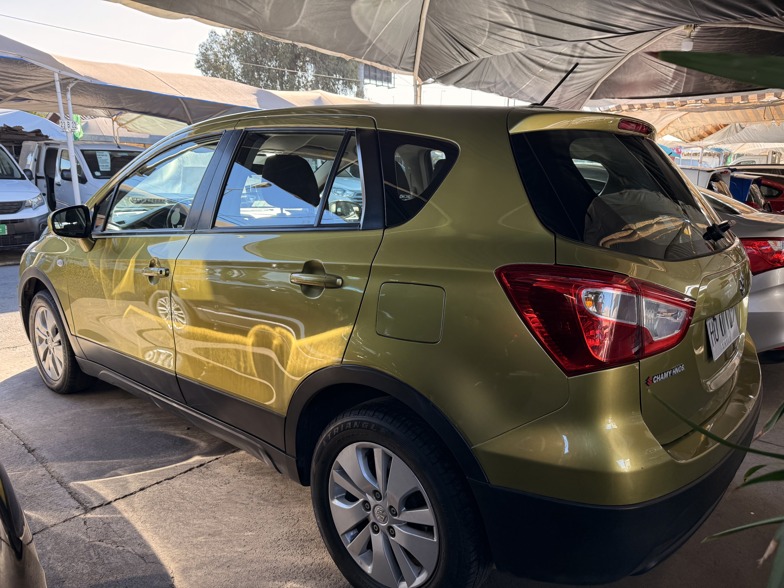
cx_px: 392
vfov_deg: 56.8
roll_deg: -1.9
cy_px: 294
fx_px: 544
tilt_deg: -13.0
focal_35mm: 24
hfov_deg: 71.6
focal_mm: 6.76
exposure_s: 1/305
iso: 100
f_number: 1.78
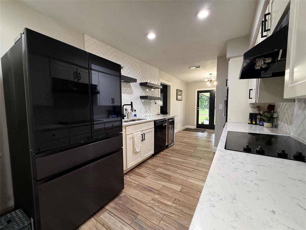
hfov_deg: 102.1
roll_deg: +0.4
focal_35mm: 14
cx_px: 153
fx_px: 124
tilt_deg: -3.6
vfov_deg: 85.7
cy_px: 115
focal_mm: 2.22
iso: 250
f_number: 2.2
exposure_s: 1/60
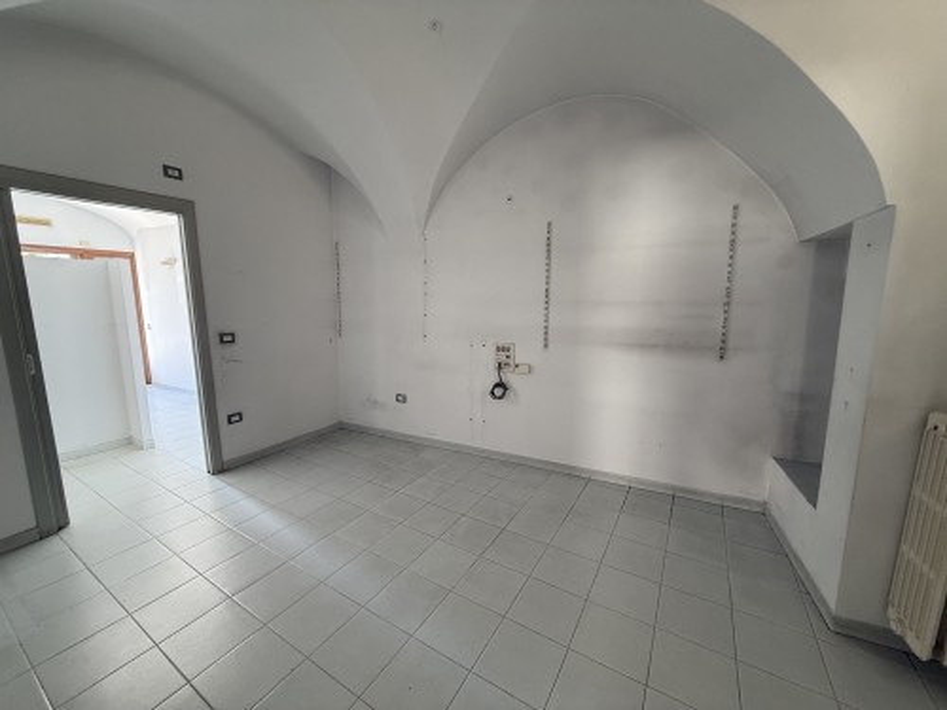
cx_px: 474
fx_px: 383
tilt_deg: -7.9
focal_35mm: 14
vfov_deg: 85.7
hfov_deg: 102.1
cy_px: 355
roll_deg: +0.3
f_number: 2.2
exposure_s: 1/60
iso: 400
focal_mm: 2.22
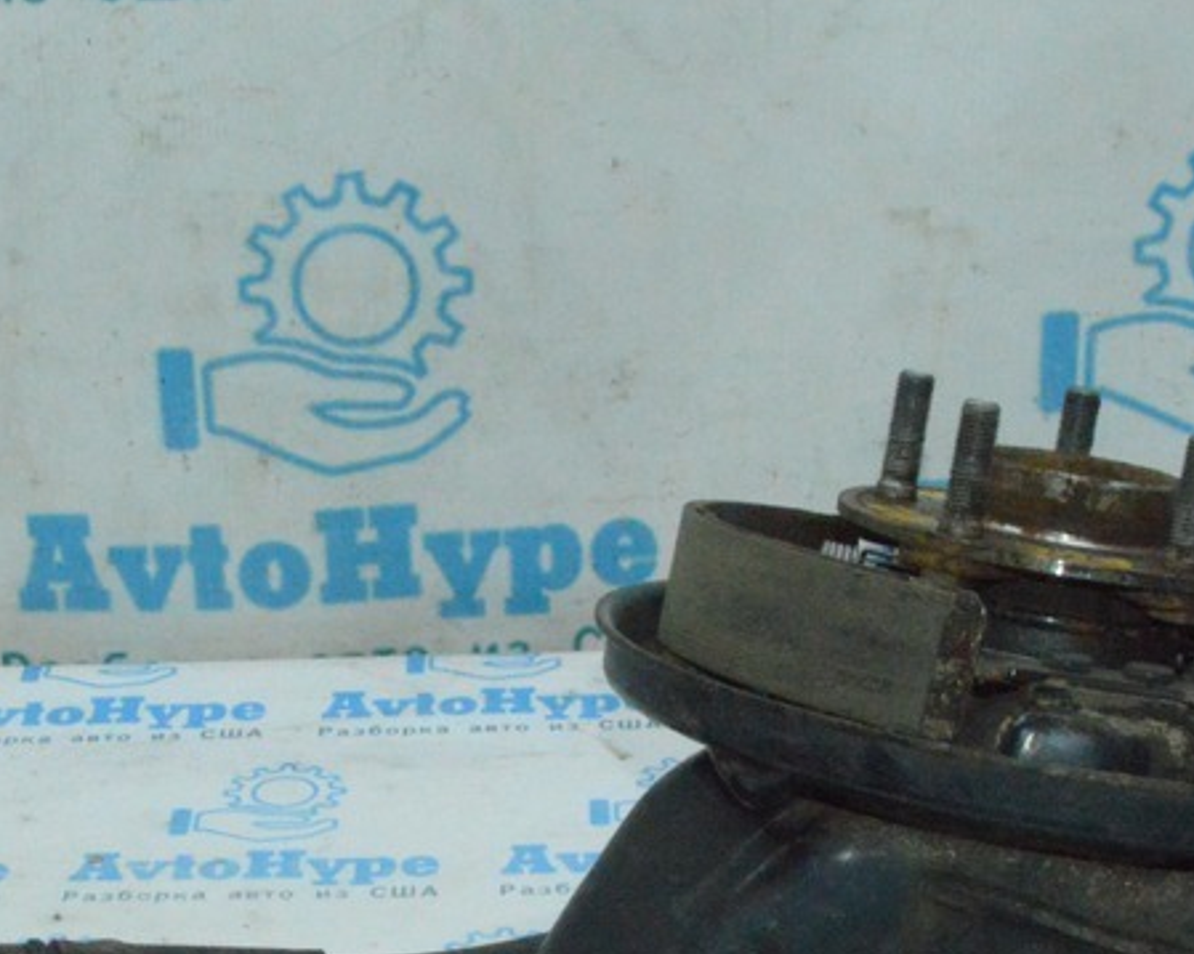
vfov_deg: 16.4
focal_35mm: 93
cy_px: 769
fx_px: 3288
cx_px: 399
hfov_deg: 20.5
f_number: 29
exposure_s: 1/80
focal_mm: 29
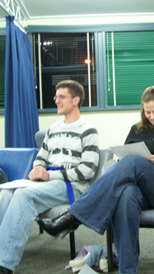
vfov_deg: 37.2
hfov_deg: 21.1
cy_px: 138
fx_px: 407
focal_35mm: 56
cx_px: 133
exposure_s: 1/8
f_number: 2.8
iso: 140
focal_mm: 6.3
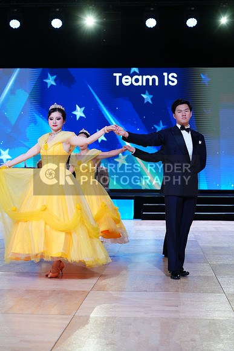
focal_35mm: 73
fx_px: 711
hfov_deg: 18.7
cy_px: 176
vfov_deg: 27.7
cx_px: 117
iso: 1600
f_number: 4
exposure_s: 1/500
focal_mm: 73
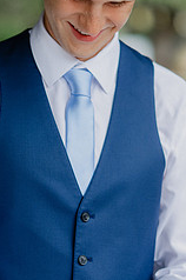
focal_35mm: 161
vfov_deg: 12.8
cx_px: 62
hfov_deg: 8.5
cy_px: 106
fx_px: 1251
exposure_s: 1/2000
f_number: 2
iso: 200
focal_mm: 85
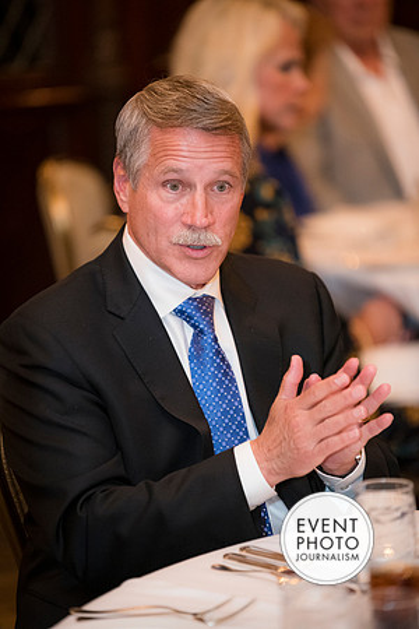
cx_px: 210
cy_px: 314
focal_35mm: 200
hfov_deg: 6.9
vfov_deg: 10.3
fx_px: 3491
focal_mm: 200
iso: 6400
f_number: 2.8
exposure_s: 1/125
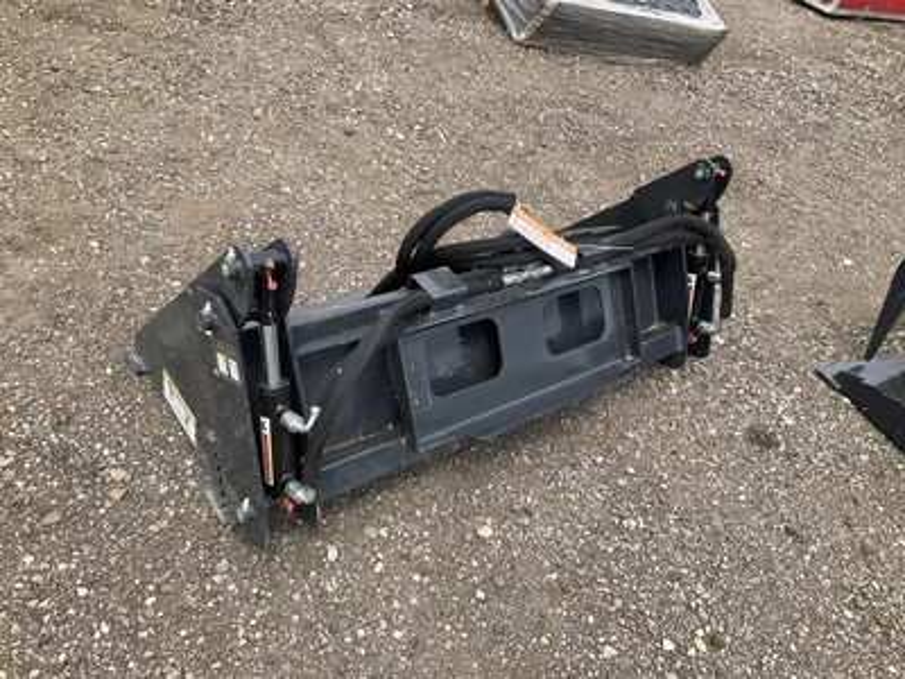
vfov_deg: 48.2
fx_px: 758
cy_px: 340
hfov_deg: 61.7
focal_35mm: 29
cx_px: 452
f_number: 1.8
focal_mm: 3
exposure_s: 1/842
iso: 25
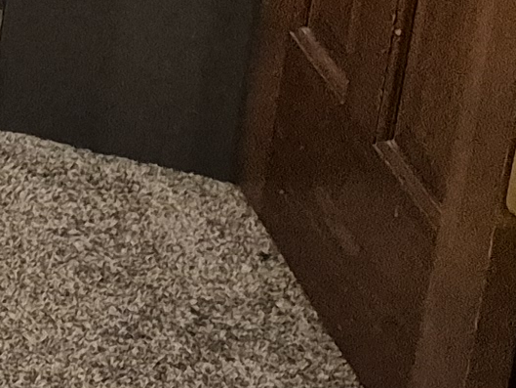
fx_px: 2594
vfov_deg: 7.9
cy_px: -572
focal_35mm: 174
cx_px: -1240
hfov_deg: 8.5
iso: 1250
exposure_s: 1/60
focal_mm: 5.4
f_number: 1.8
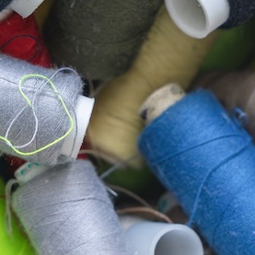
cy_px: 32
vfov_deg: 9.8
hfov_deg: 9.9
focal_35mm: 177
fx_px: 1475
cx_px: 83
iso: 1600
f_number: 5
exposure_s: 1/80
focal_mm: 48
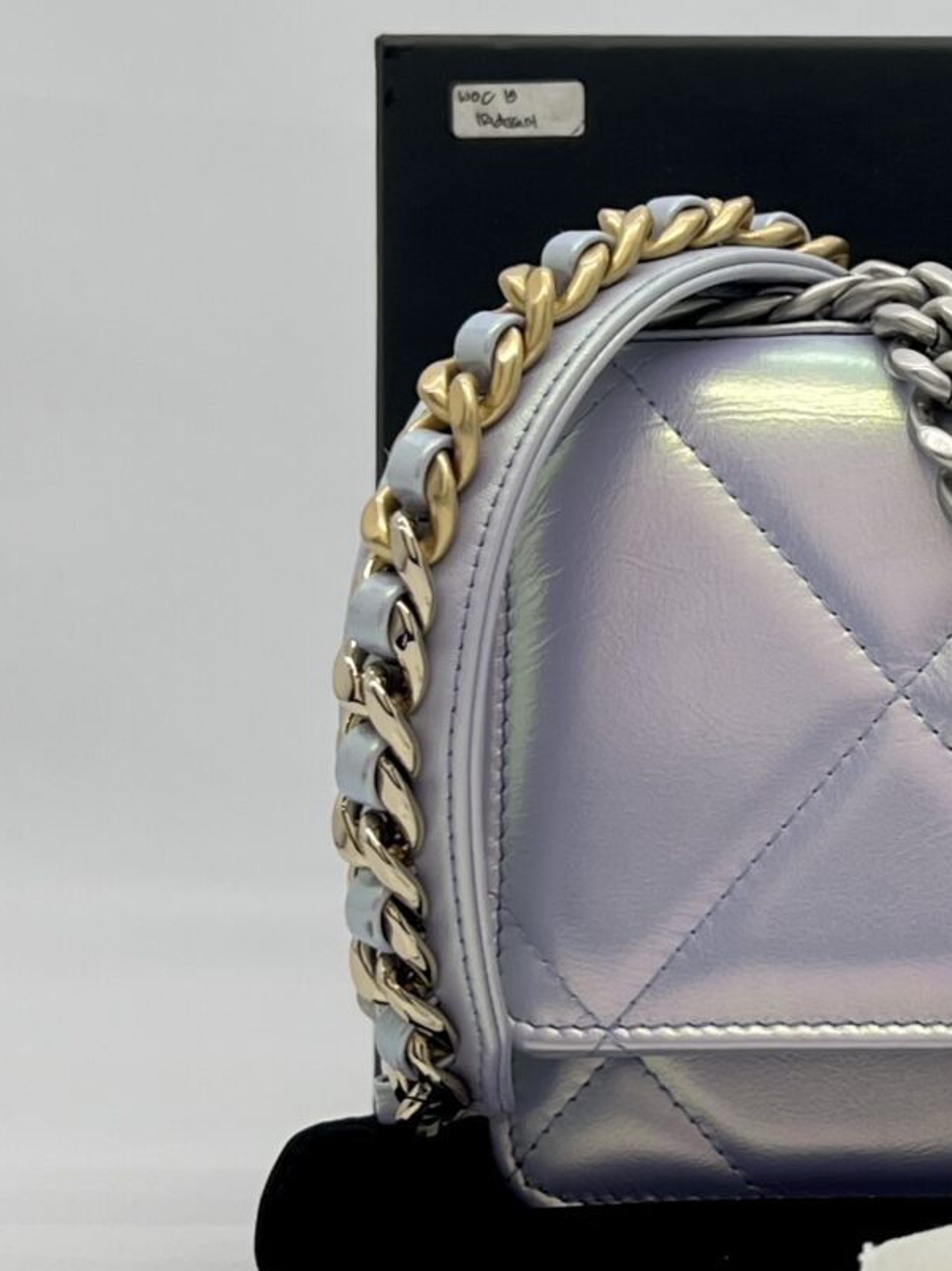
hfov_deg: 16.8
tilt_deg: +1.4
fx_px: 3045
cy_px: 697
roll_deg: +0.4
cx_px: 1223
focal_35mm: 83
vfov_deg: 23.6
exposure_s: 1/203
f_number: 1.5
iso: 40
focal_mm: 5.7
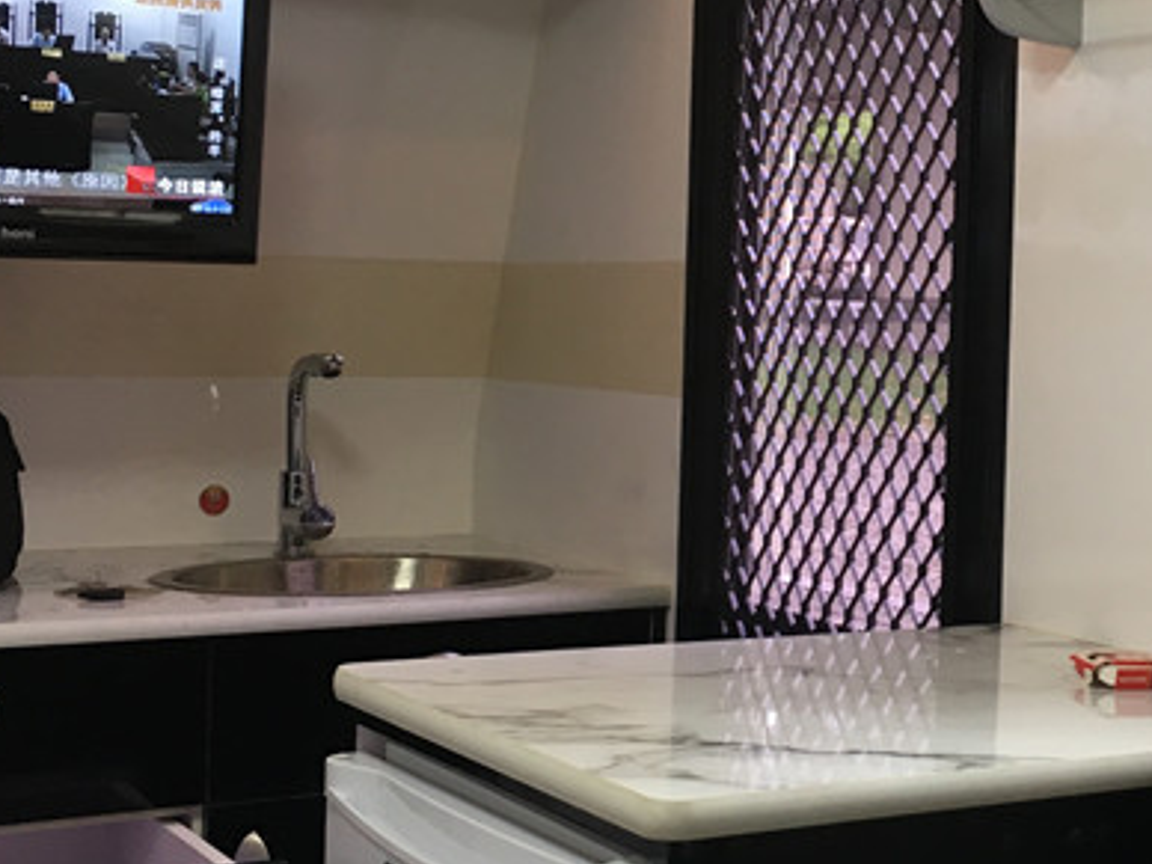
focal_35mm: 65
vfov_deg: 22.6
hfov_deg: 29.1
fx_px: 2163
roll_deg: -2.8
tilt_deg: -4.1
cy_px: 368
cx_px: 941
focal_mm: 4.15
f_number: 2.2
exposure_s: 1/33
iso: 64
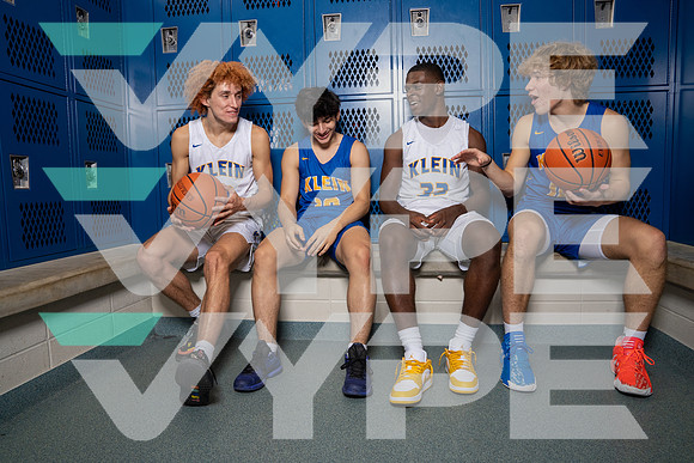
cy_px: 232
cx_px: 347
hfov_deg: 73.7
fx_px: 463
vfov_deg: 53.2
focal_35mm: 24
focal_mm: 24
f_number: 8
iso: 800
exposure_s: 1/200
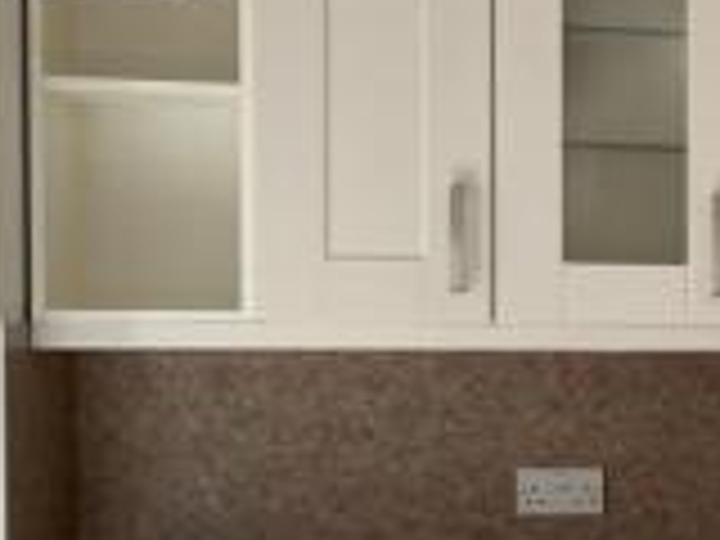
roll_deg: -0.5
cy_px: 380
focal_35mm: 95
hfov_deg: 17.3
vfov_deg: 15.5
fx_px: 1976
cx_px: 1253
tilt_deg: -2.9
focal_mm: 4.25
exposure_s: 1/121
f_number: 1.8
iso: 50
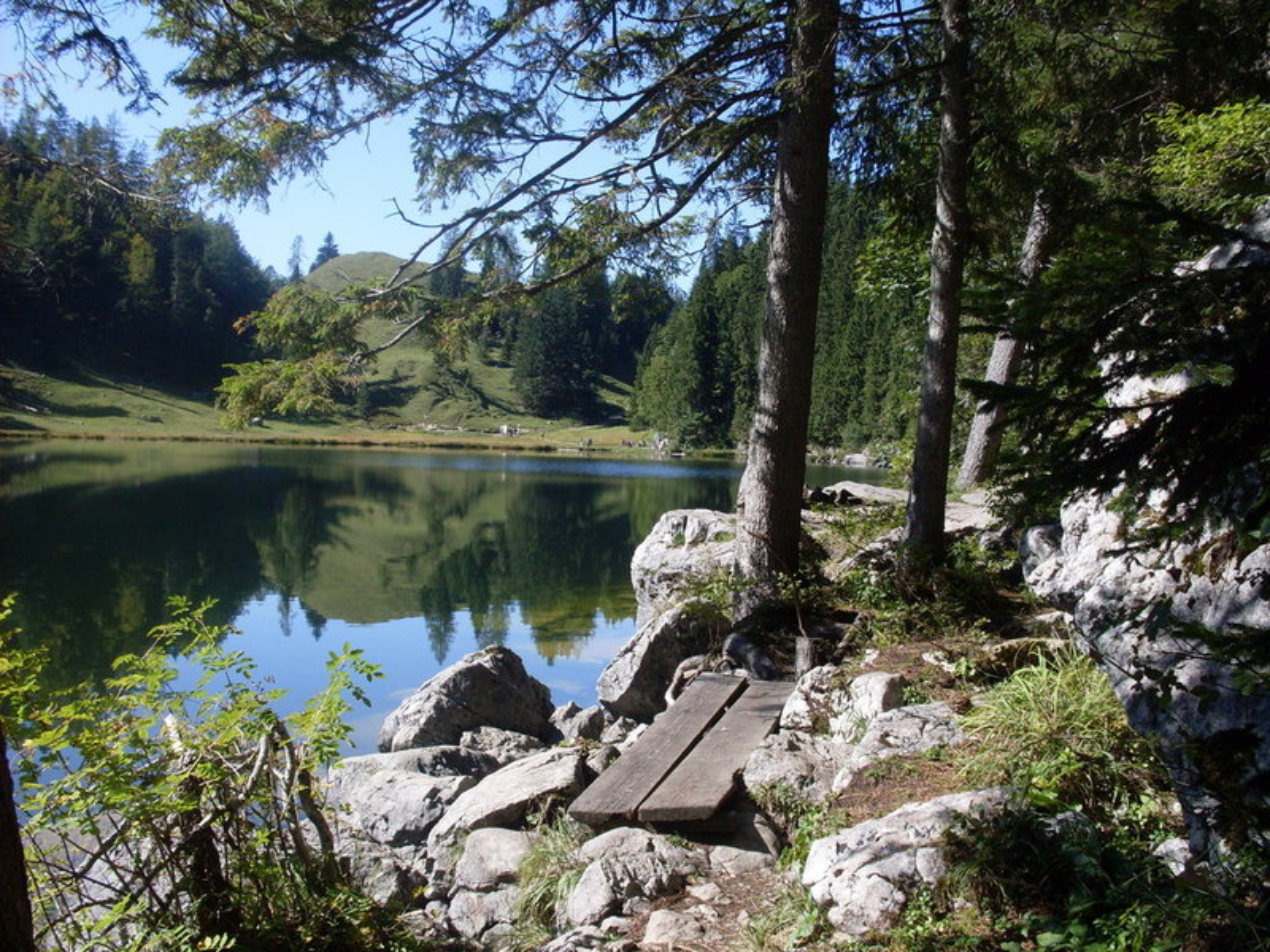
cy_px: 476
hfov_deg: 49.0
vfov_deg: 37.7
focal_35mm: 38
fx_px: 1394
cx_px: 635
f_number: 8.4
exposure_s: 1/90
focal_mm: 6.3
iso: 80
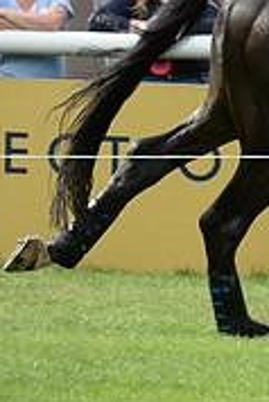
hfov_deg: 1.2
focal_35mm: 1107
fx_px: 12383
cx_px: 635
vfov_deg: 1.9
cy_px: 36
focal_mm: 340
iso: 1250
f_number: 9
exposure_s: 1/1000
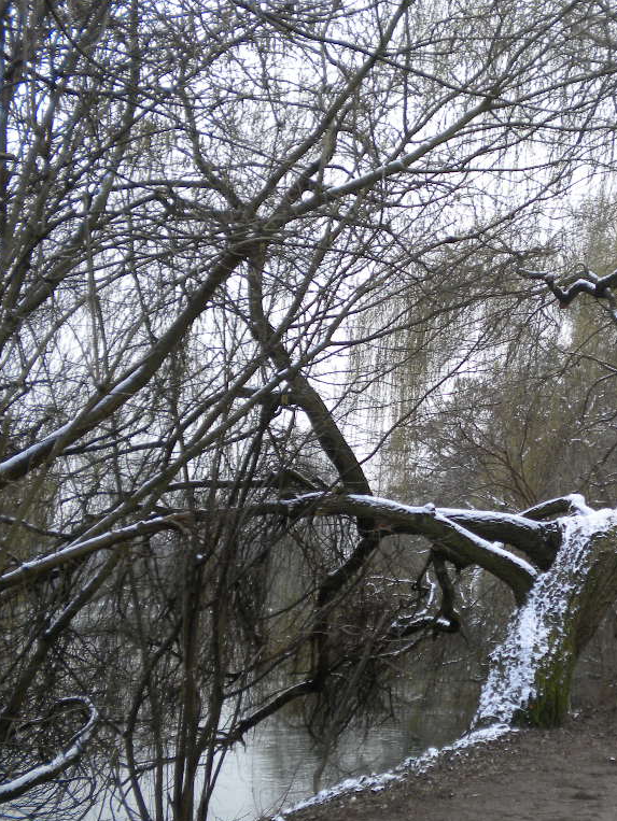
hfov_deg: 26.0
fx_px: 1306
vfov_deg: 34.9
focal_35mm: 55
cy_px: 412
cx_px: 511
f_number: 3.5
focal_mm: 7.4
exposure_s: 1/130
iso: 83
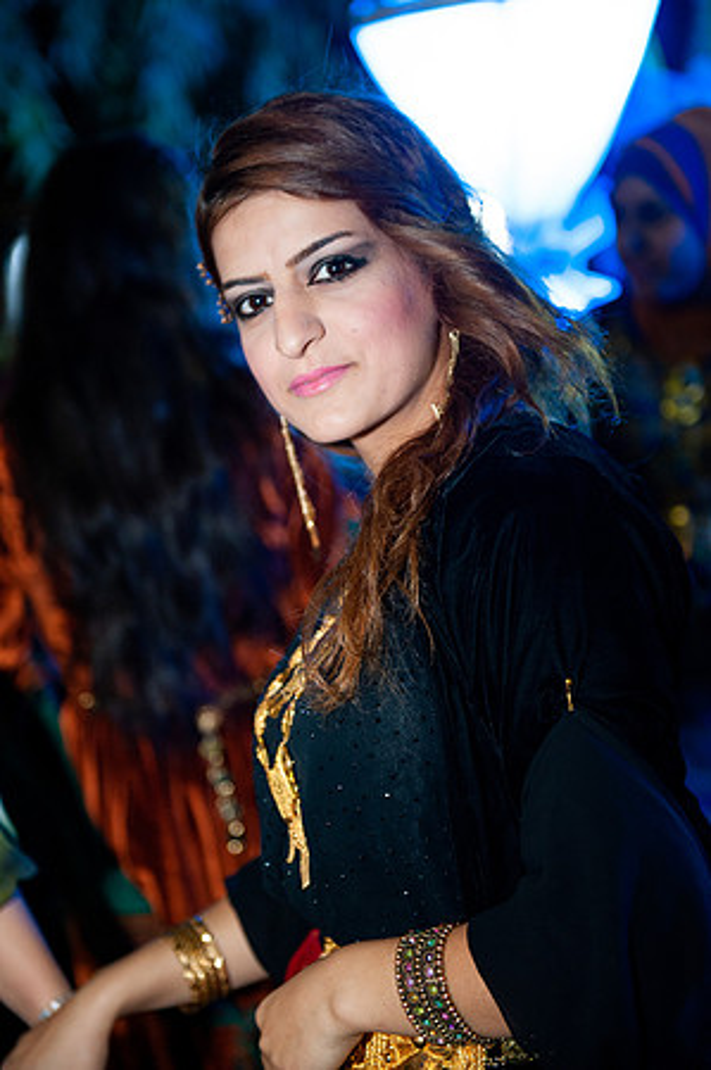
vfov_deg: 32.4
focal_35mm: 62
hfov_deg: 21.9
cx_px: 356
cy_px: 535
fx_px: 1841
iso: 1600
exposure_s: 1/30
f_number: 2.8
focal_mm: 62
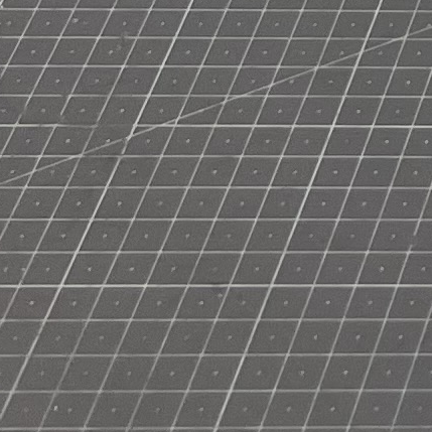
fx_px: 3050
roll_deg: -0.3
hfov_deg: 7.0
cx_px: 1404
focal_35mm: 216
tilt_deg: -30.2
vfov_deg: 7.3
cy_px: -820
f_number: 1.5
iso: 80
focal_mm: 5.7
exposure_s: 1/60
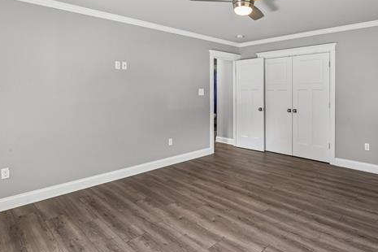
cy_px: 96
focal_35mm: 22
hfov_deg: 76.9
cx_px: 241
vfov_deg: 56.6
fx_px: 231
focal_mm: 16
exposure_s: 1/15
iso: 400
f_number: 11
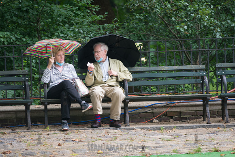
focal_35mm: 200
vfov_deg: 6.9
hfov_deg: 10.3
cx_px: 118
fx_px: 1306
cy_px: 78
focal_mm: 200
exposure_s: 1/80
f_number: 4.5
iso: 320
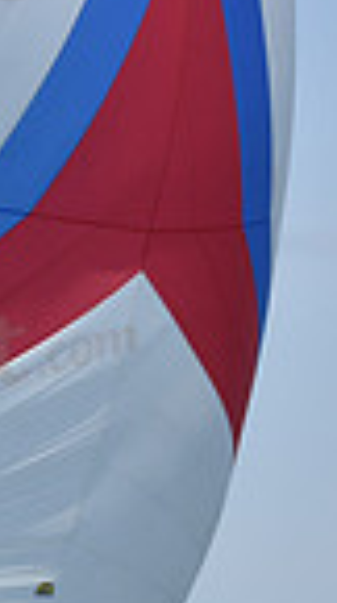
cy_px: 672
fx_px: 4695
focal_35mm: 294
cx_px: -662
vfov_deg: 7.3
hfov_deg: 4.0
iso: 250
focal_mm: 70
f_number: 7.1
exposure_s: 1/1600
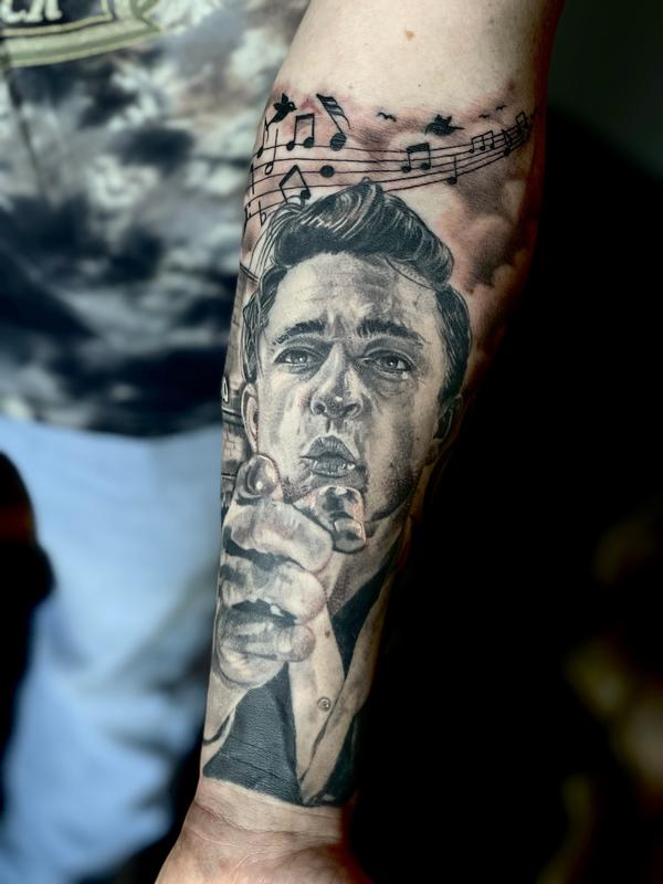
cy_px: 442
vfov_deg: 30.3
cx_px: 332
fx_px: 1634
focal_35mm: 64
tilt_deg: -47.6
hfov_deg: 22.9
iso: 125
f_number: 2.2
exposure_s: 1/120
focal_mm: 7.5
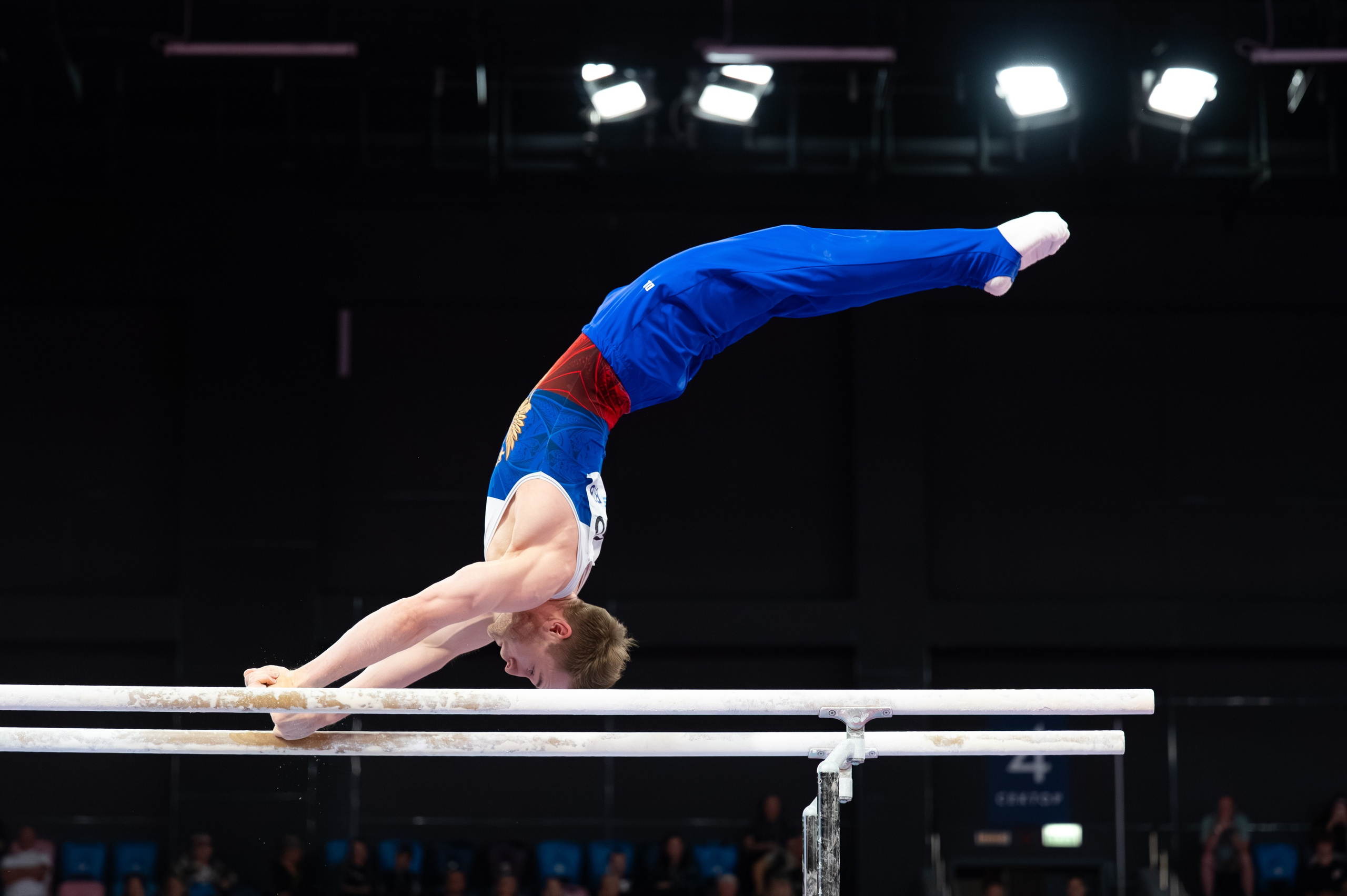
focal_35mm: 113
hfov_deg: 18.2
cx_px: 618
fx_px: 4215
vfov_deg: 12.1
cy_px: 360
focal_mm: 76
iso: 3200
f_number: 2.8
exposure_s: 1/1600
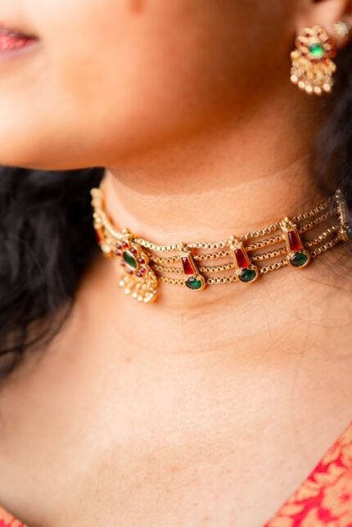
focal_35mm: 100
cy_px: 264
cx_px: 176
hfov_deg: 13.7
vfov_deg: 20.4
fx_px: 1465
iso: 400
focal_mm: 100
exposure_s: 1/400
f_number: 2.8
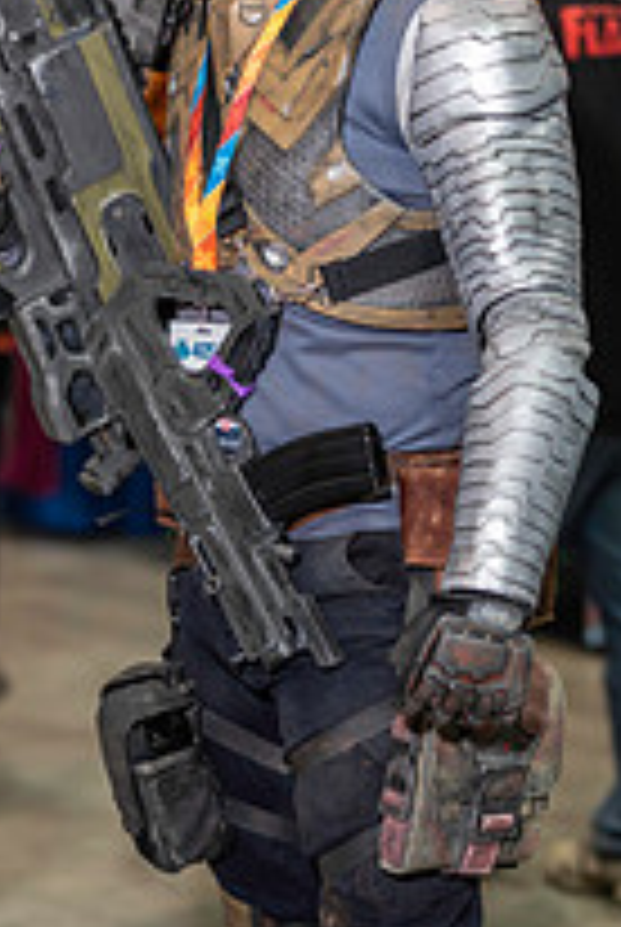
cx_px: 315
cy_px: 585
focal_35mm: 109
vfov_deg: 18.7
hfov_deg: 12.6
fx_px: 2811
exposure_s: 1/400
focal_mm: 50
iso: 500
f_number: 1.4
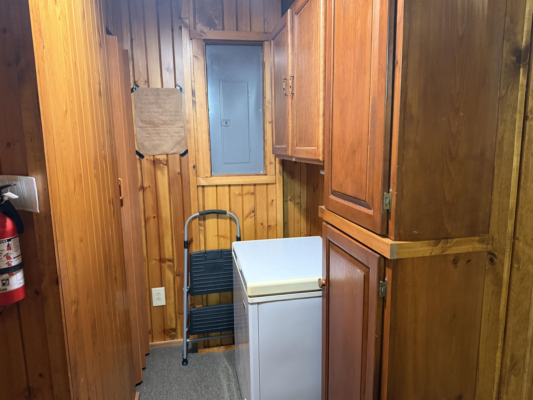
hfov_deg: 71.6
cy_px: 200
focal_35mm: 24
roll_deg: +1.0
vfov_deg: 56.8
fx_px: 370
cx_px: 266
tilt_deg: -7.6
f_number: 1.78
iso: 640
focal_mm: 6.76
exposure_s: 1/41
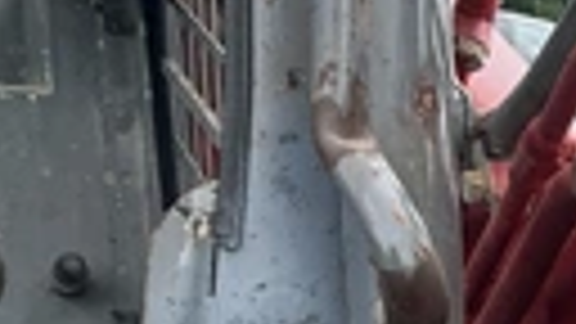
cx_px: 896
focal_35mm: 99
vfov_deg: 11.6
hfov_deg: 18.7
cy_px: 504
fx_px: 1512
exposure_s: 1/439
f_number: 1.8
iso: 25
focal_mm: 3
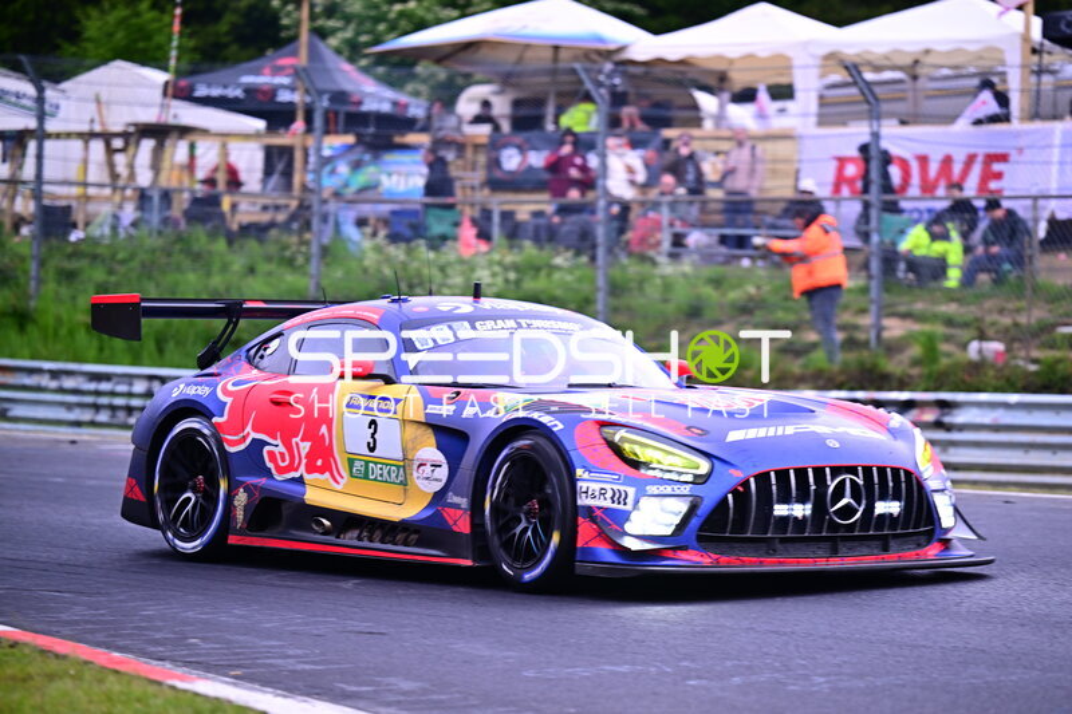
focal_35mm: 140
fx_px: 4168
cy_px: 357
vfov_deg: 9.8
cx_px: 536
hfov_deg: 14.7
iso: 320
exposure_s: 1/800
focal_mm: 140
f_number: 2.8
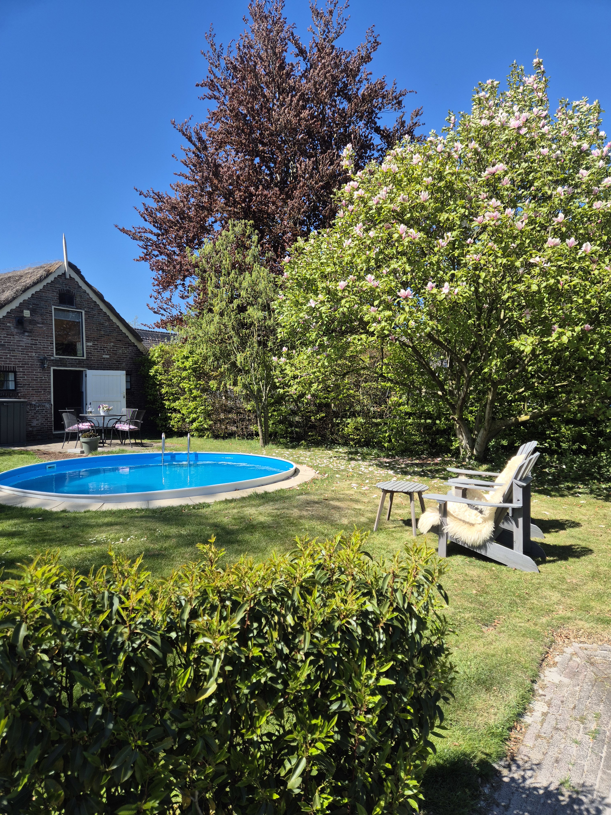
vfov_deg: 73.9
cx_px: 306
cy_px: 408
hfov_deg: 58.9
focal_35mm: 23
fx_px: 541
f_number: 1.8
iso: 25
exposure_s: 1/1276
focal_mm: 5.4
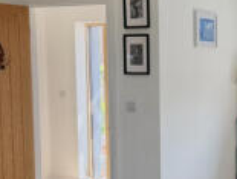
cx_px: 236
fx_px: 618
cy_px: 131
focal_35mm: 90
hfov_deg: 21.0
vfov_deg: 16.4
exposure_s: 1/414
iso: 100
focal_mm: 6.76
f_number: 1.78
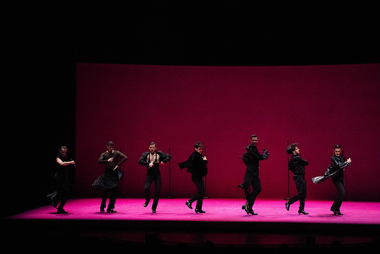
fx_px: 1435
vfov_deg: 10.1
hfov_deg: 15.1
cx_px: 191
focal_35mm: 136
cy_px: 127
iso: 25600
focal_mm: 135
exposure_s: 1/400
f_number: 10
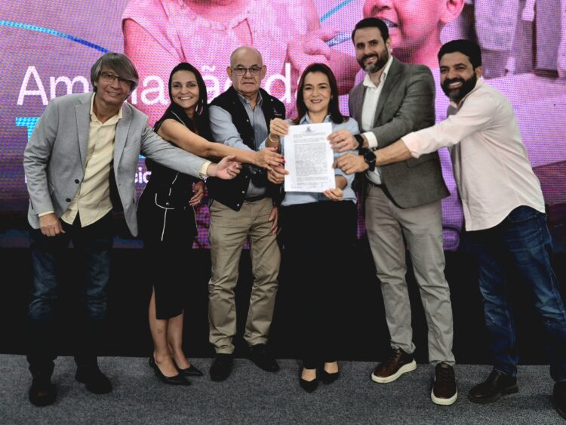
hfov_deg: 73.9
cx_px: 283
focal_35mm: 23
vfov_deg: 58.9
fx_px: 376
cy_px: 212
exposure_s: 1/120
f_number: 1.8
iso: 125
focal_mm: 5.4
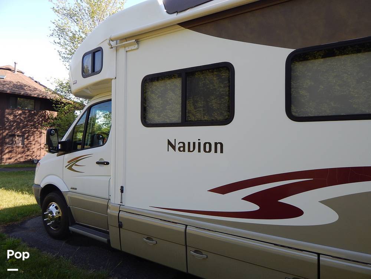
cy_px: 140
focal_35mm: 23
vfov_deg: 58.9
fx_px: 247
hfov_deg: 73.9
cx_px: 186
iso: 125
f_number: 3
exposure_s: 1/400
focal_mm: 4
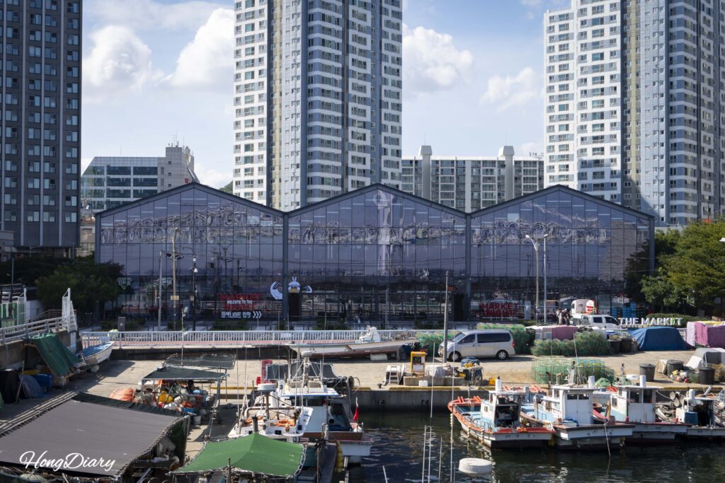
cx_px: 362
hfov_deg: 38.2
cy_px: 242
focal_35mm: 52
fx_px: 1047
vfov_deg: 26.0
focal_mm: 52
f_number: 10
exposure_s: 1/100
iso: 100
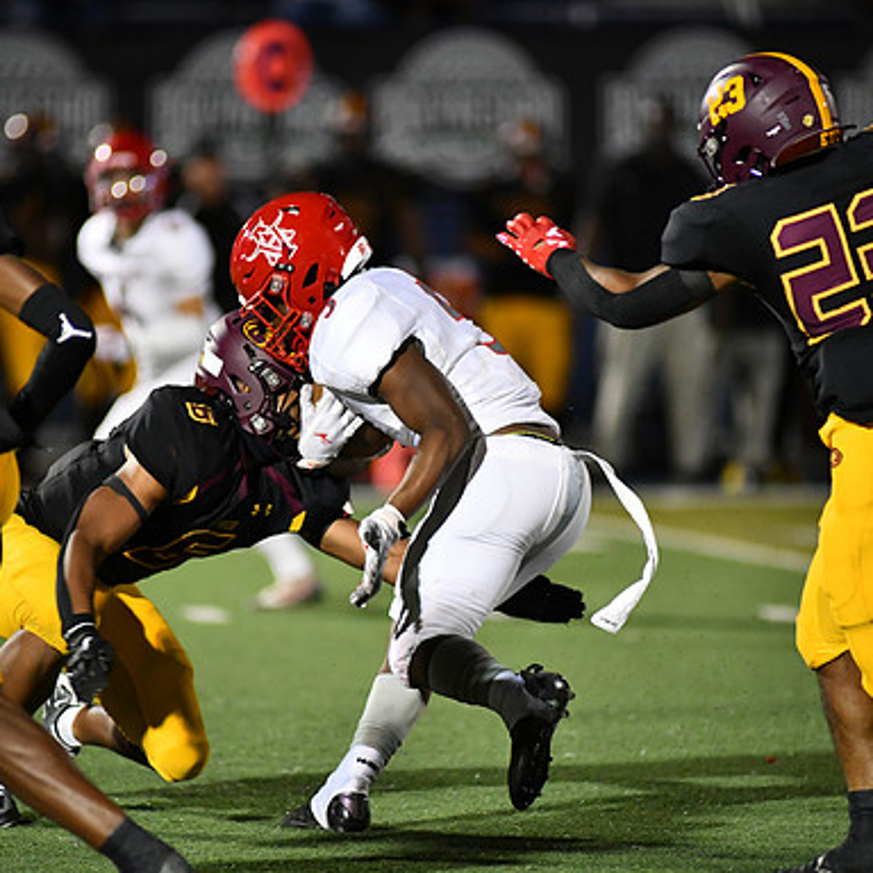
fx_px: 10985
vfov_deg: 4.6
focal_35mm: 385
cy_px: 438
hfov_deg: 4.6
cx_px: 377
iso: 3200
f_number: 2.8
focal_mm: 300
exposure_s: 1/1000
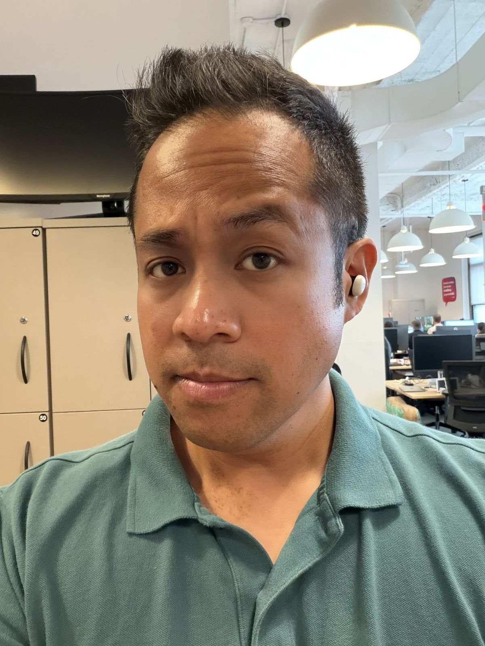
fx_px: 560
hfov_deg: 46.8
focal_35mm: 30
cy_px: 323
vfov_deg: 60.0
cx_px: 242
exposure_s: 1/30
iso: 320
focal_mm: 2.71
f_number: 1.9
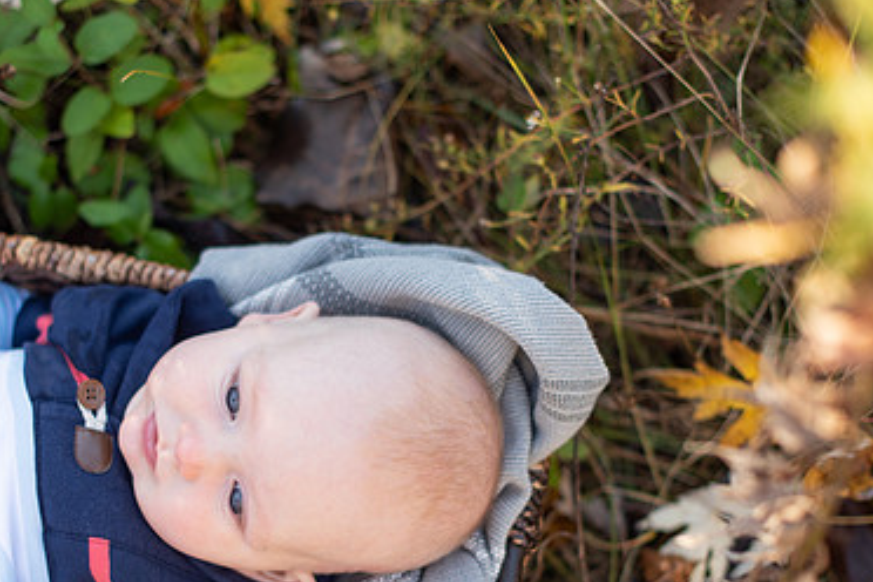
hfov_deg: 25.9
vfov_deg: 17.4
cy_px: 424
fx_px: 1891
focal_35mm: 78
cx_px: 322
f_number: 2
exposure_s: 1/400
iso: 100
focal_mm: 50
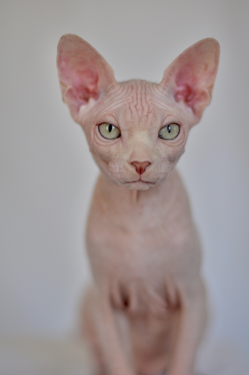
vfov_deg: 27.0
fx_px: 780
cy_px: 188
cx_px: 124
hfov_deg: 18.1
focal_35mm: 75
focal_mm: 50
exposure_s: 1/800
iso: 400
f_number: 1.4
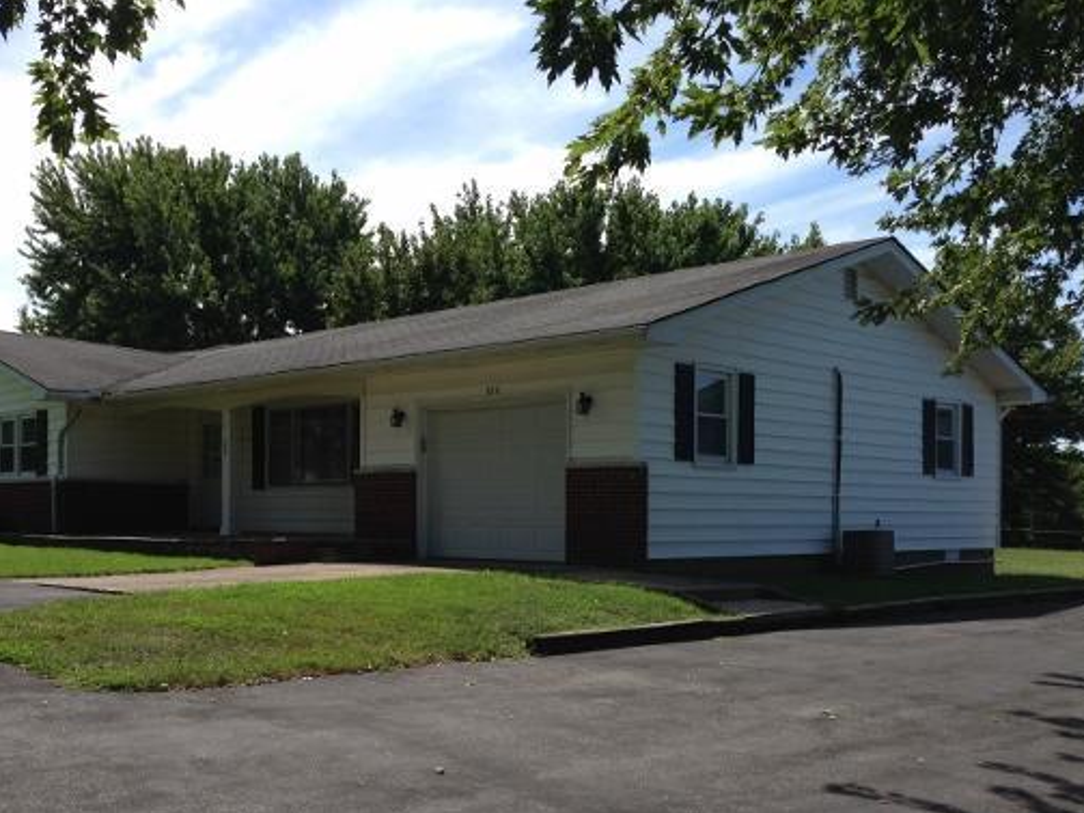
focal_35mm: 42
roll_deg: -1.0
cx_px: 478
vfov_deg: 34.1
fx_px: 1315
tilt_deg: +1.1
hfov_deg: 44.7
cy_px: 513
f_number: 2.4
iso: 50
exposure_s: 1/1355
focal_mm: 4.12
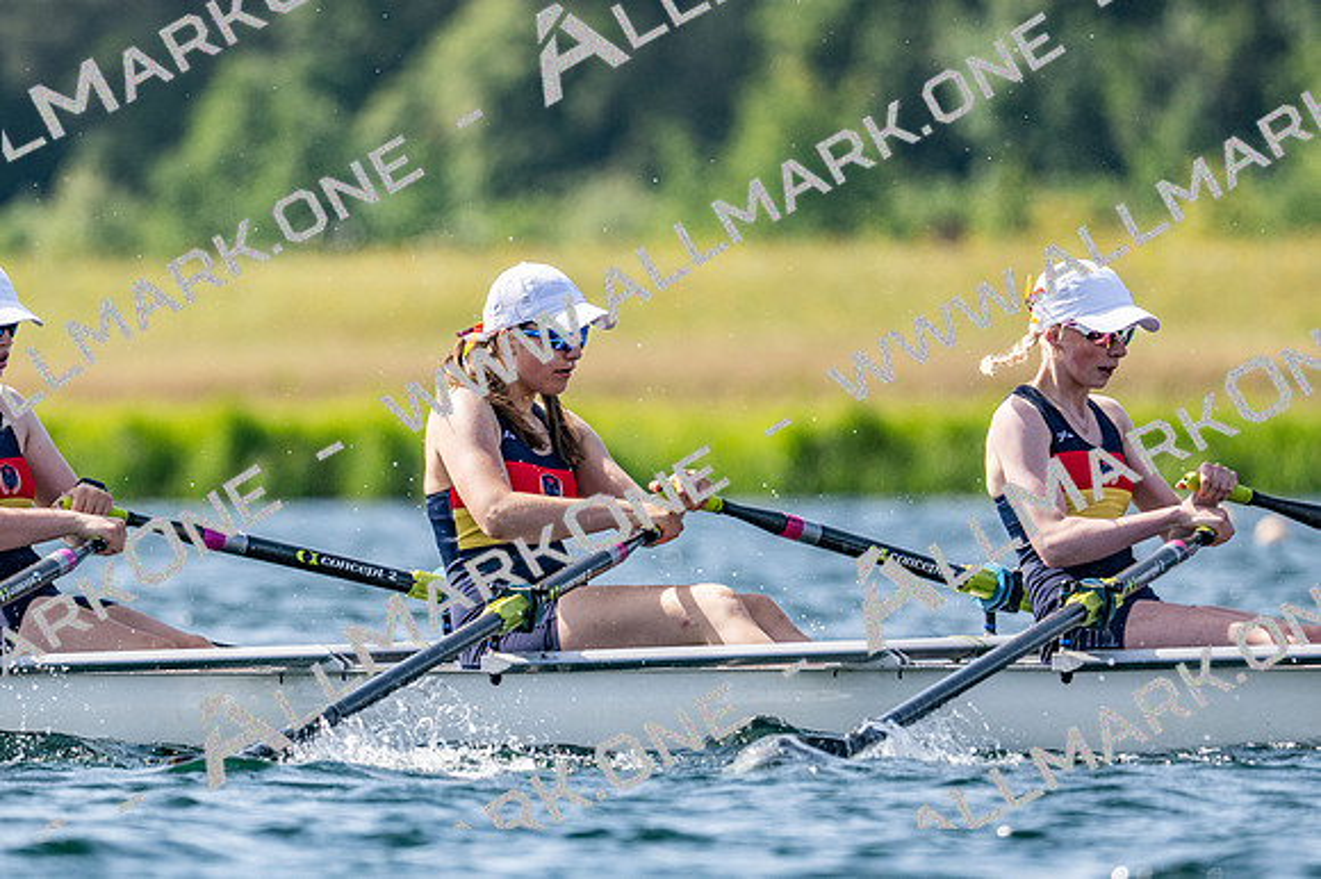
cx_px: 660
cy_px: 440
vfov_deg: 2.3
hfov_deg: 3.4
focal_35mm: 600
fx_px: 22003
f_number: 4.5
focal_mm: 400
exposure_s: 1/2500
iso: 250
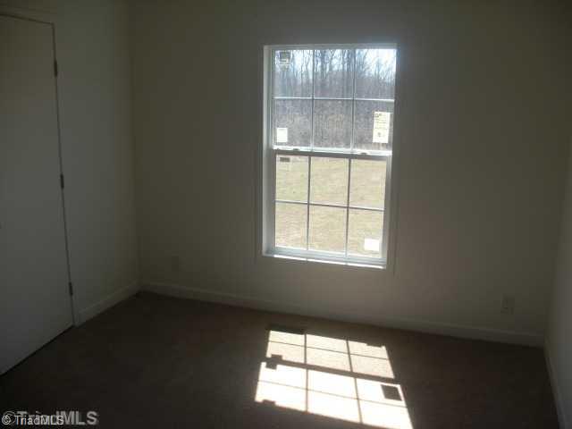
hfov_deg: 51.4
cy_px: 214
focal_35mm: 36
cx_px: 286
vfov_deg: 39.7
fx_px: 595
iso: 50
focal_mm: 6.3
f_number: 2.8
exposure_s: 1/160
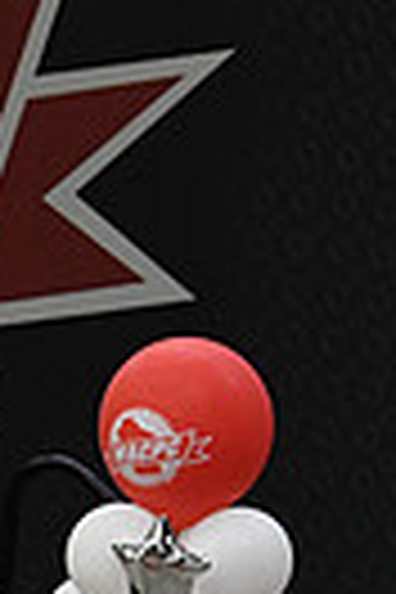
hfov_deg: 2.0
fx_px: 11087
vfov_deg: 3.1
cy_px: 803
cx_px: -702
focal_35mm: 672
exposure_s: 1/500
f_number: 4
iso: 5000
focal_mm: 102
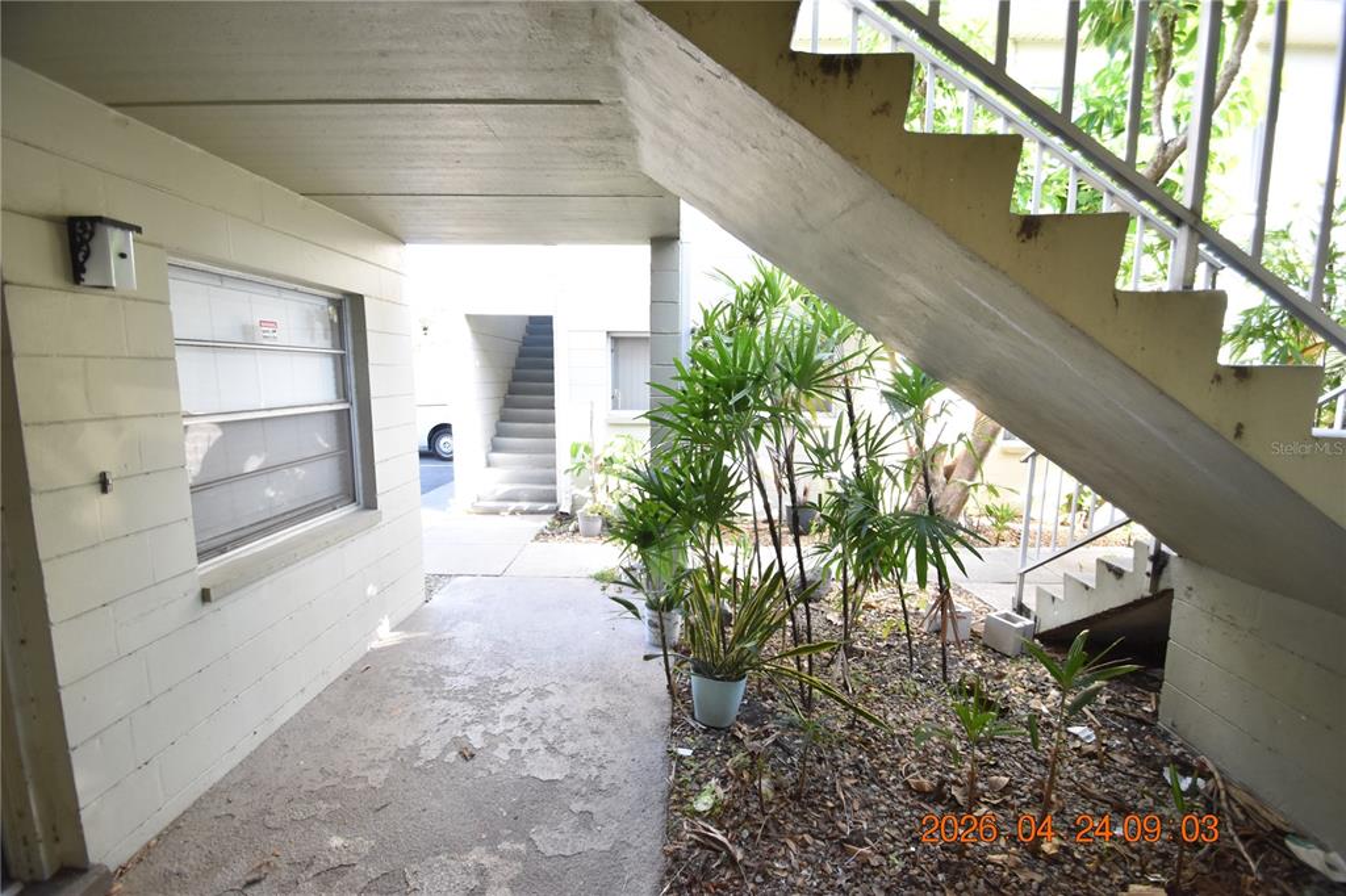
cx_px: 673
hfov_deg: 100.4
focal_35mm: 15
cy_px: 448
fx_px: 561
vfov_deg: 77.3
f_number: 3.5
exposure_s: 1/250
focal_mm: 10
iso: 800
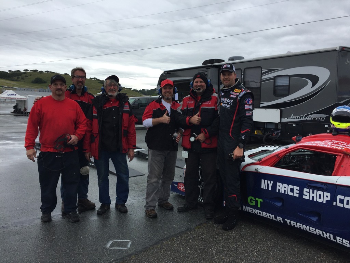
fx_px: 293
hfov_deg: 61.7
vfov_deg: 48.2
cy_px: 132
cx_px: 175
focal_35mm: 29
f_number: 2.2
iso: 32
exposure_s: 1/842
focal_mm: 4.15
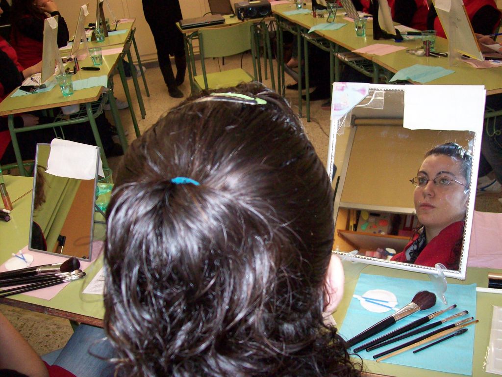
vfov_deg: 39.7
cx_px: 251
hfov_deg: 51.4
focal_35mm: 36
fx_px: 522
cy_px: 188
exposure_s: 1/64
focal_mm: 6
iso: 200
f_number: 2.7
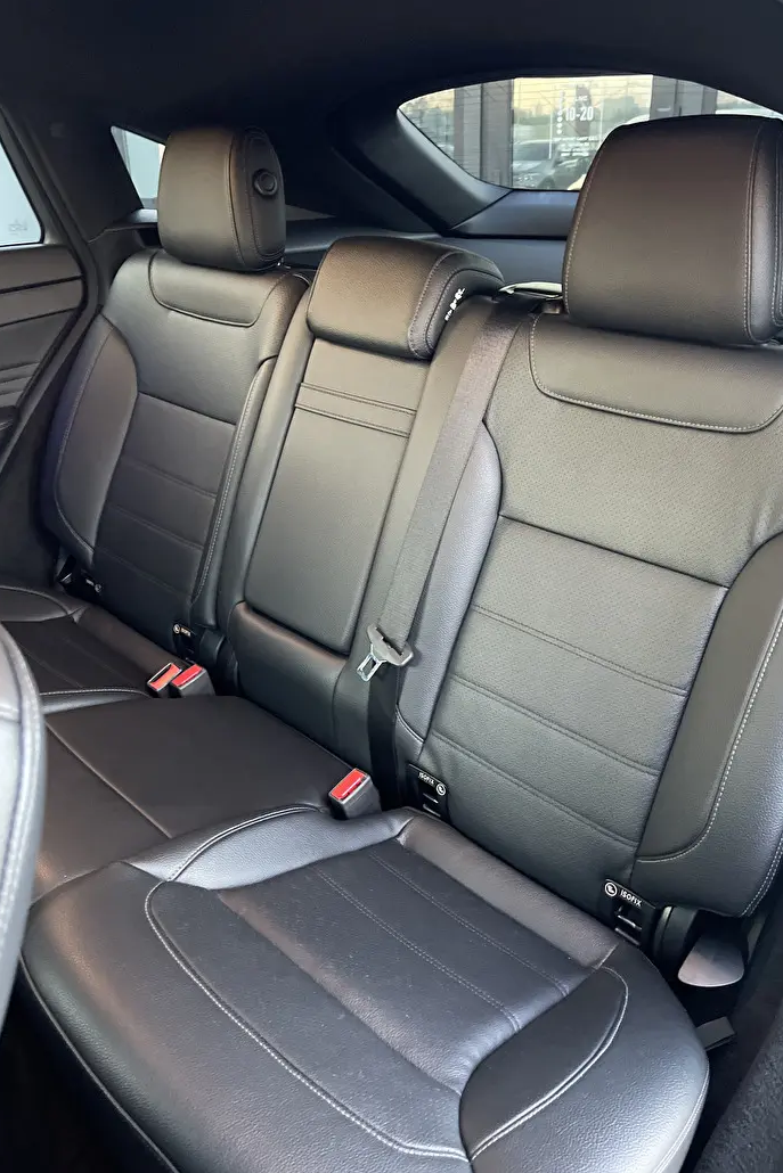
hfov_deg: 46.3
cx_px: 432
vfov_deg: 65.5
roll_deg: +0.4
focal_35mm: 28
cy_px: 570
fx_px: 913
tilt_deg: -24.7
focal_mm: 5.1
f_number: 1.6
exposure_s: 1/30
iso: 640
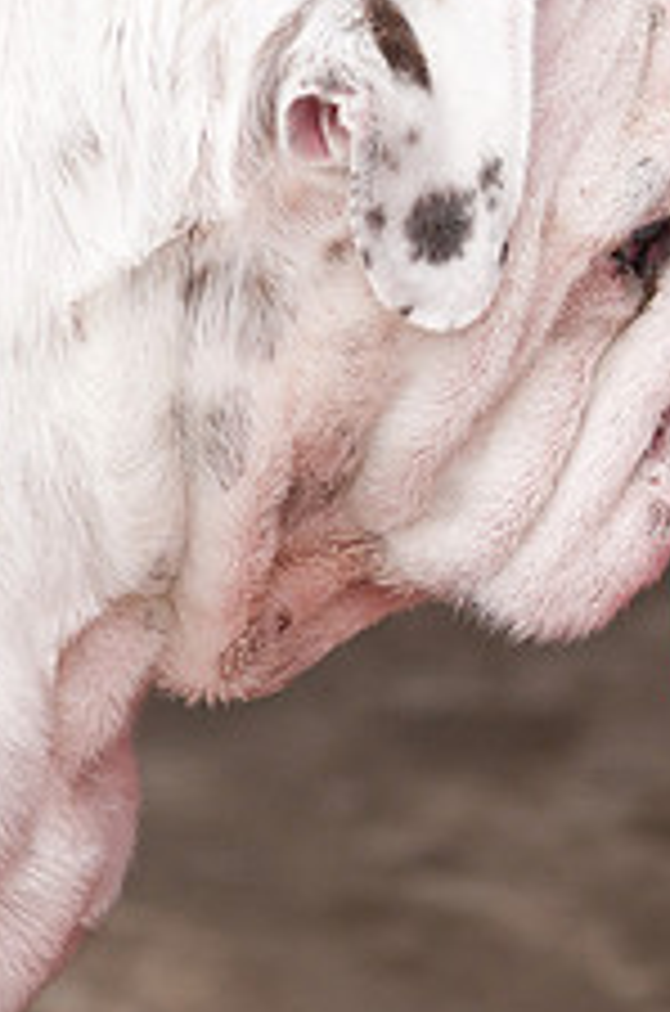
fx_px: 16855
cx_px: 641
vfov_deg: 3.4
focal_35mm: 601
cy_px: 454
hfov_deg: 2.3
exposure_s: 1/1000
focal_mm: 200
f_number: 5.6
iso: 320
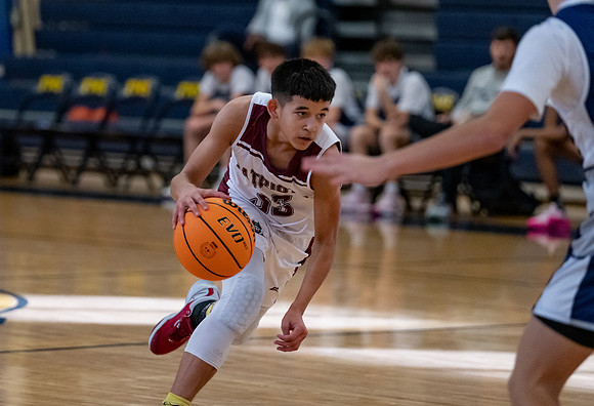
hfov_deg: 9.1
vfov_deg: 6.2
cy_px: 140
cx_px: 196
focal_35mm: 225
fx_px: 3735
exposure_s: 1/1000
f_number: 2.8
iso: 5000
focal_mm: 152
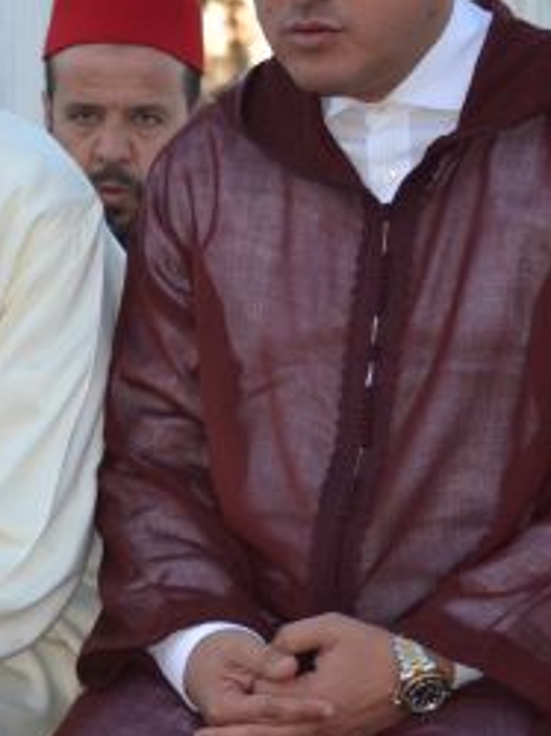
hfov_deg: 7.2
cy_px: 247
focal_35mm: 203
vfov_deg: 9.7
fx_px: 4321
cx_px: -248
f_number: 4.5
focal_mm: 55
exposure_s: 1/200
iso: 100
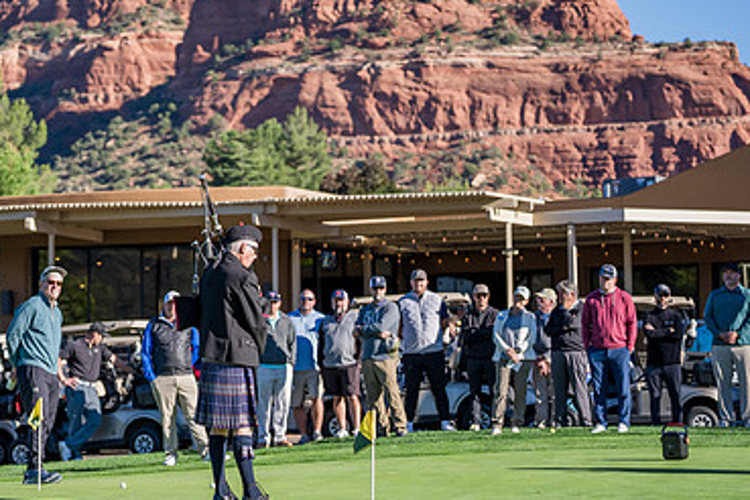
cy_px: 178
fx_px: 2291
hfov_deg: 18.5
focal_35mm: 110
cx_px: 258
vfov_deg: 12.4
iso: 400
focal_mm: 70
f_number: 2.8
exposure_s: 1/5000
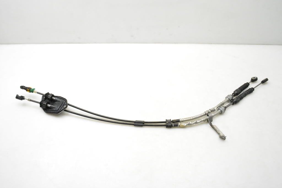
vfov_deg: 47.9
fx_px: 211
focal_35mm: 27
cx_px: 141
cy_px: 94
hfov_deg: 67.4
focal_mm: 18
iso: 6400
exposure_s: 1/400
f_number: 10
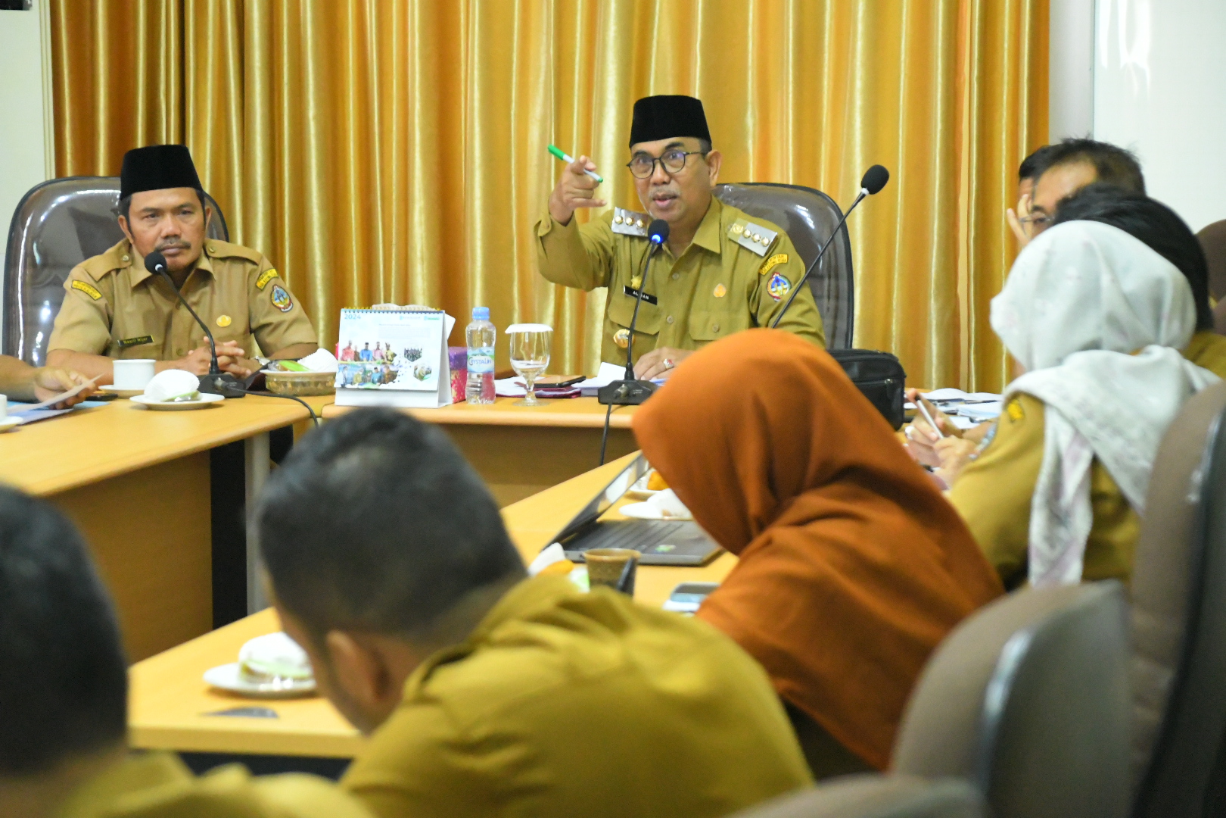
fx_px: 3814
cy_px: 409
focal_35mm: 112
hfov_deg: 18.3
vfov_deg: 12.2
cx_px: 613
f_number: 5.6
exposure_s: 1/100
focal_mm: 75
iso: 12800
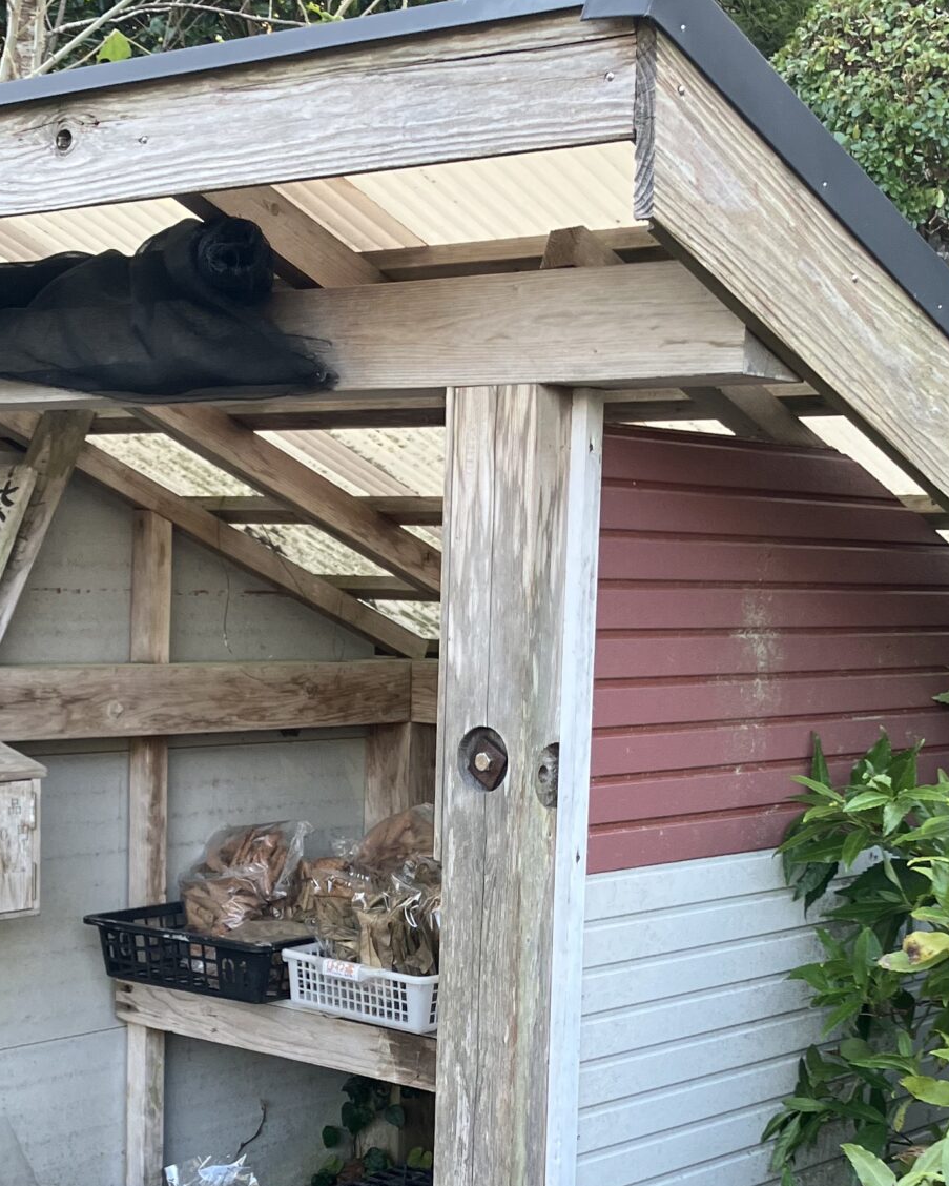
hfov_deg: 24.6
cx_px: 420
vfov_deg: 29.8
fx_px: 2176
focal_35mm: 62
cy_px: 941
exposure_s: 1/121
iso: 50
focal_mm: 3.99
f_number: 1.8
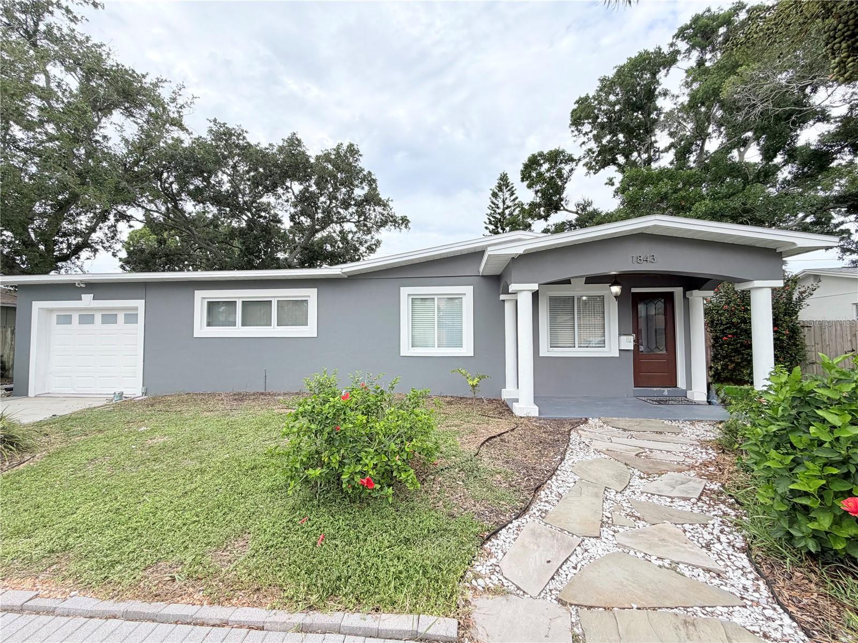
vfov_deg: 85.7
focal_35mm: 14
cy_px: 322
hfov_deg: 102.1
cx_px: 429
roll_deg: +0.7
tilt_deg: +2.0
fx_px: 347
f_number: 2.2
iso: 32
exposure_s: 1/770
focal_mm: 2.22
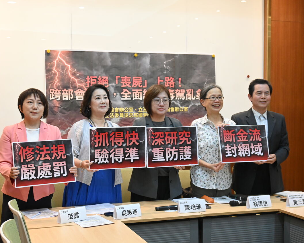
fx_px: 467
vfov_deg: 29.2
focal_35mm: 52
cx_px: 143
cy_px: 121
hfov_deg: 36.1
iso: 2000
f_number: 4.8
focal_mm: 30.5
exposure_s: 1/125
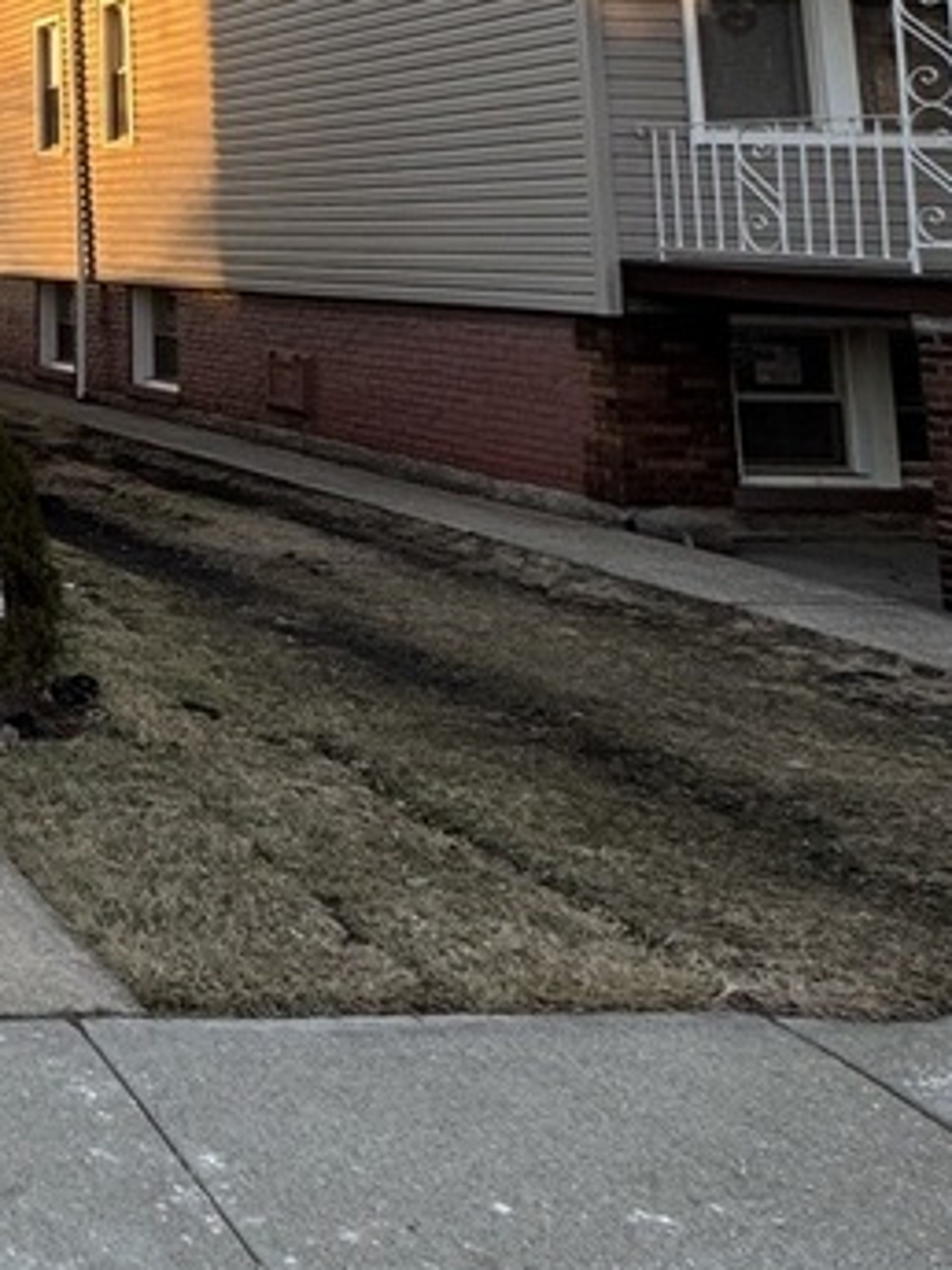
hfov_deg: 25.0
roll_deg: -0.5
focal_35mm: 44
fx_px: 1613
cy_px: 11
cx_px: -480
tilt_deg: +8.0
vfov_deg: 38.3
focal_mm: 2.22
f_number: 2.2
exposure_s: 1/183
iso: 40
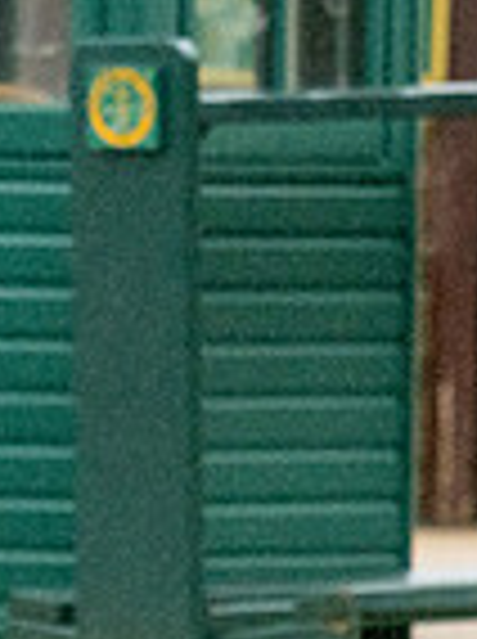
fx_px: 34461
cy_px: 130
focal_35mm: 1870
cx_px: -750
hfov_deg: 0.8
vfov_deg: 1.1
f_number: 4
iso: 800
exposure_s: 1/2000
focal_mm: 300
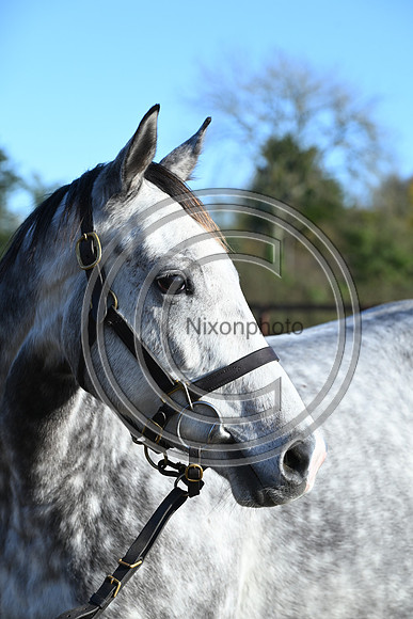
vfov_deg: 20.0
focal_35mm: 102
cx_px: 206
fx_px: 1754
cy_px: 310
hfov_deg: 13.4
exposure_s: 1/1250
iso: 560
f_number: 5.6
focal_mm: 102
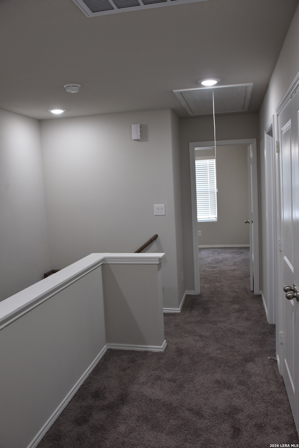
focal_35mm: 33
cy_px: 224
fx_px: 410
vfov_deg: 57.2
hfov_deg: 40.0
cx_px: 150
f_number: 4
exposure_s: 1/60
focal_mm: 22
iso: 450
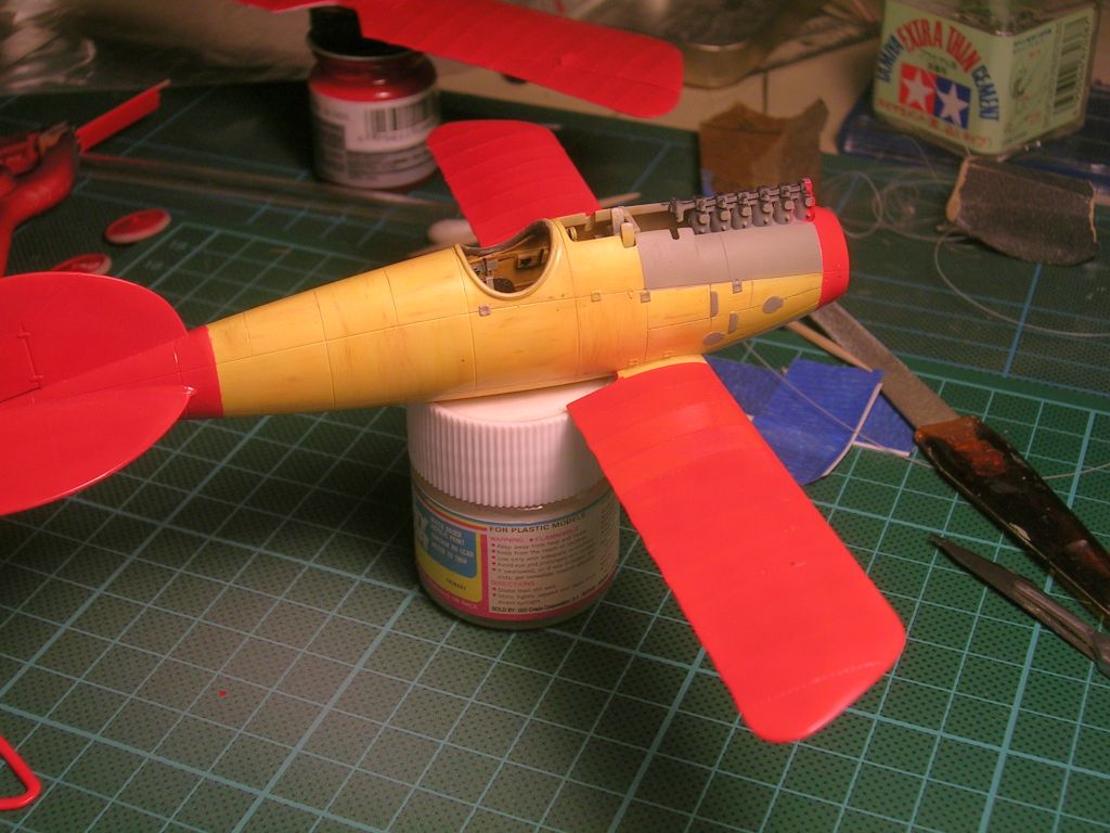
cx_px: 555
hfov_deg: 33.8
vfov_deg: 25.7
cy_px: 416
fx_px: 1828
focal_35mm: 57
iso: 50
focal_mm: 8.6
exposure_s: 1/80.3
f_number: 3.4
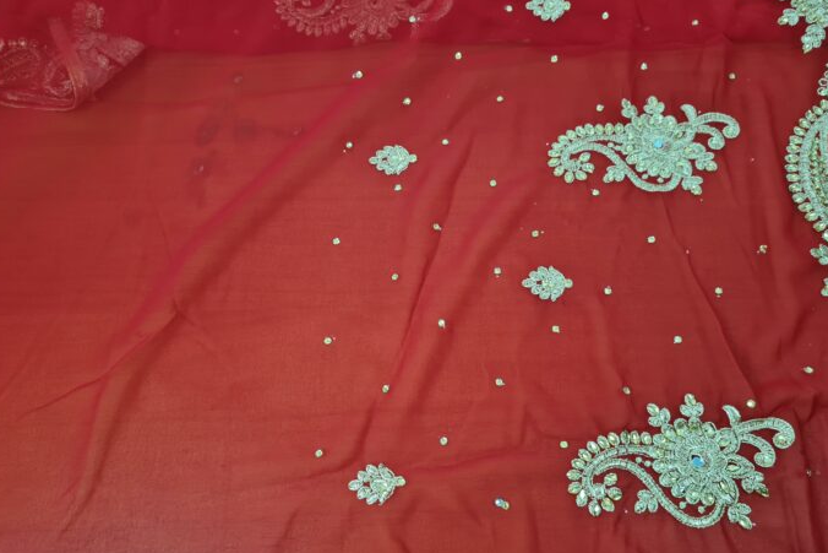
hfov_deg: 65.5
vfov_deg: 46.3
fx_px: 644
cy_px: 312
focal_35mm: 28
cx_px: 416
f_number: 1.8
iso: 125
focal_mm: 5.4
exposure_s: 1/120
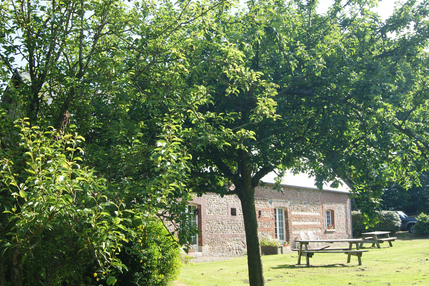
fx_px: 536
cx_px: 199
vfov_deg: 29.8
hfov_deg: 43.6
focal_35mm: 45
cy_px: 123
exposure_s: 1/60
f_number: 8
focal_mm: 20
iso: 100
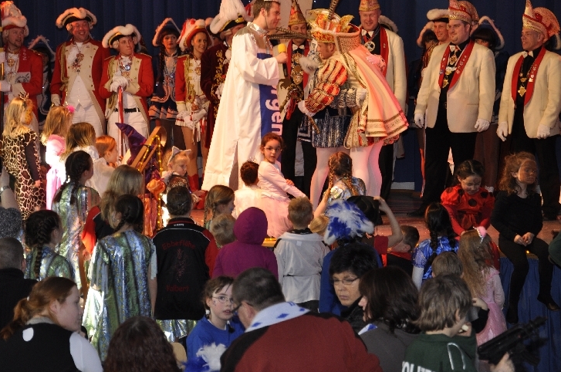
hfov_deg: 18.8
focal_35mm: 109
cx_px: 254
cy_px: 176
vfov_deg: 12.5
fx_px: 1696
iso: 400
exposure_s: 1/60
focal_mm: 66
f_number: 5.3
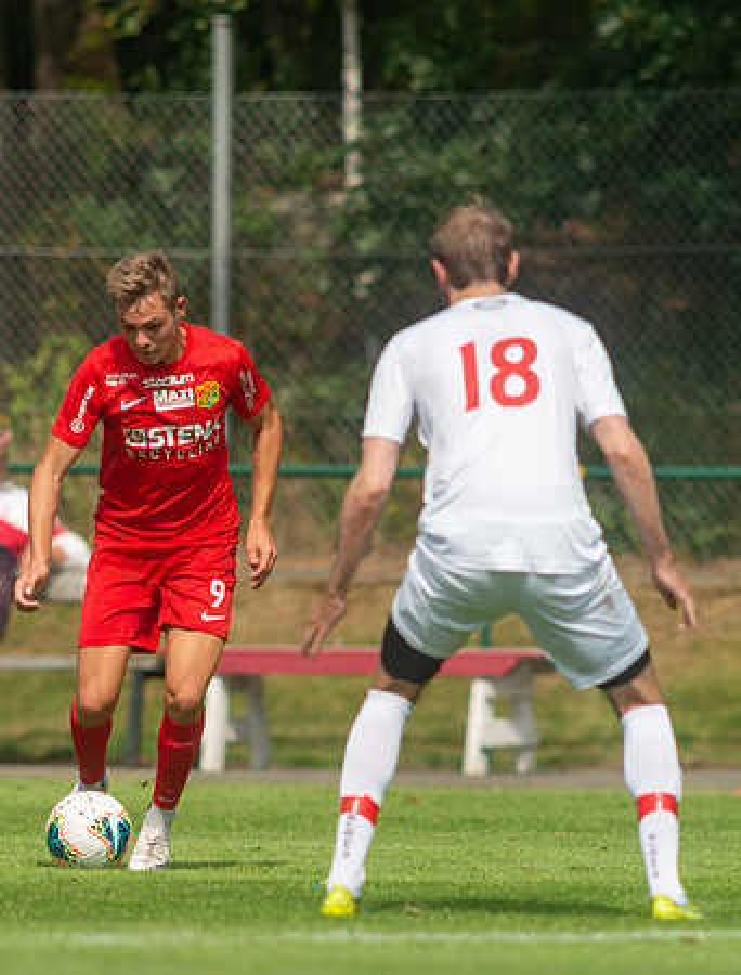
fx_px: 20042
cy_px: 571
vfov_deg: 2.8
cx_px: 138
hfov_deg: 2.1
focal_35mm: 708
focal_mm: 420
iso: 110
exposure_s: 1/1250
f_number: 4
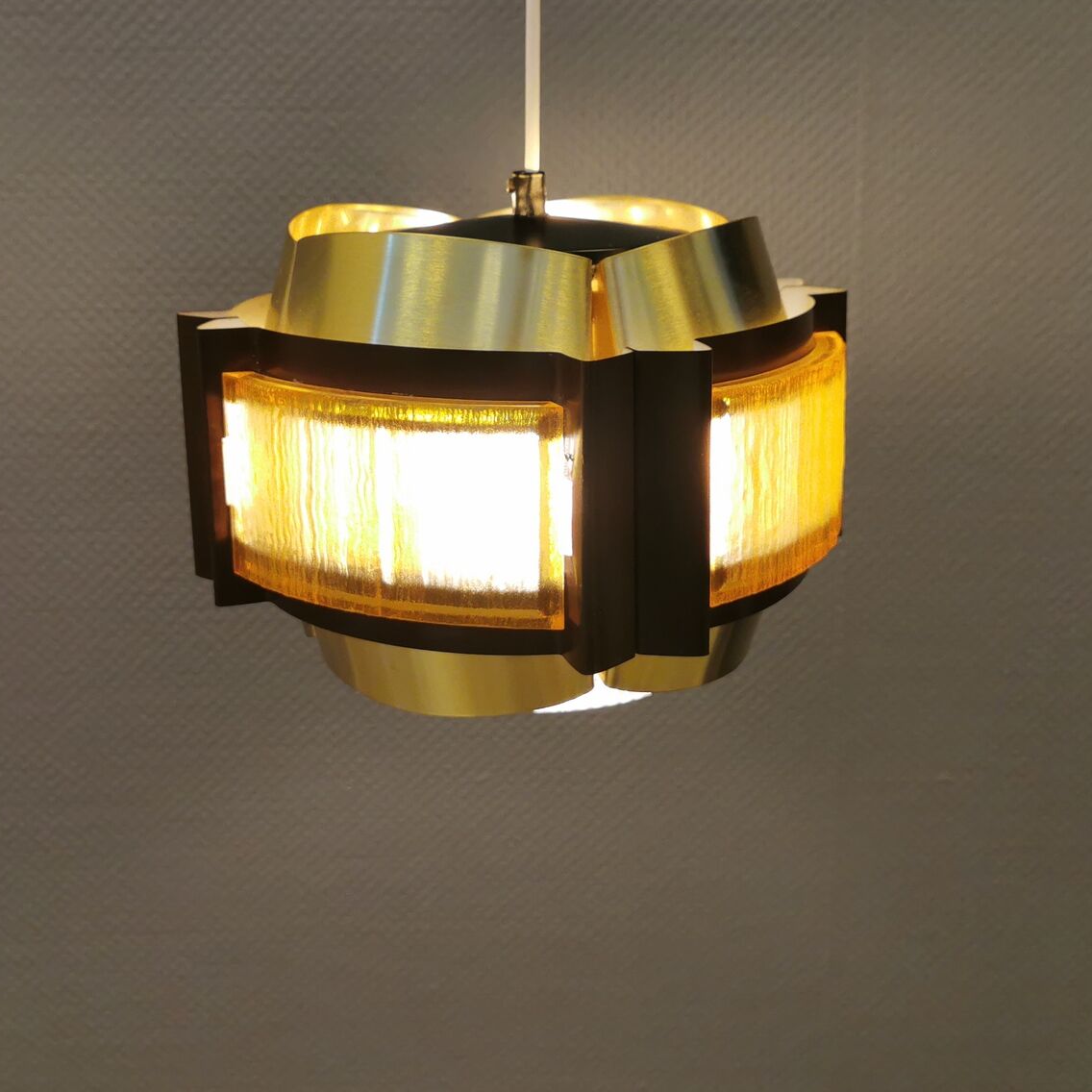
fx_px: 1499
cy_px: 467
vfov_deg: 39.9
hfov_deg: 40.0
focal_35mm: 42
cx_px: 554
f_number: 1.6
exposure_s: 1/100
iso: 100
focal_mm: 5.56
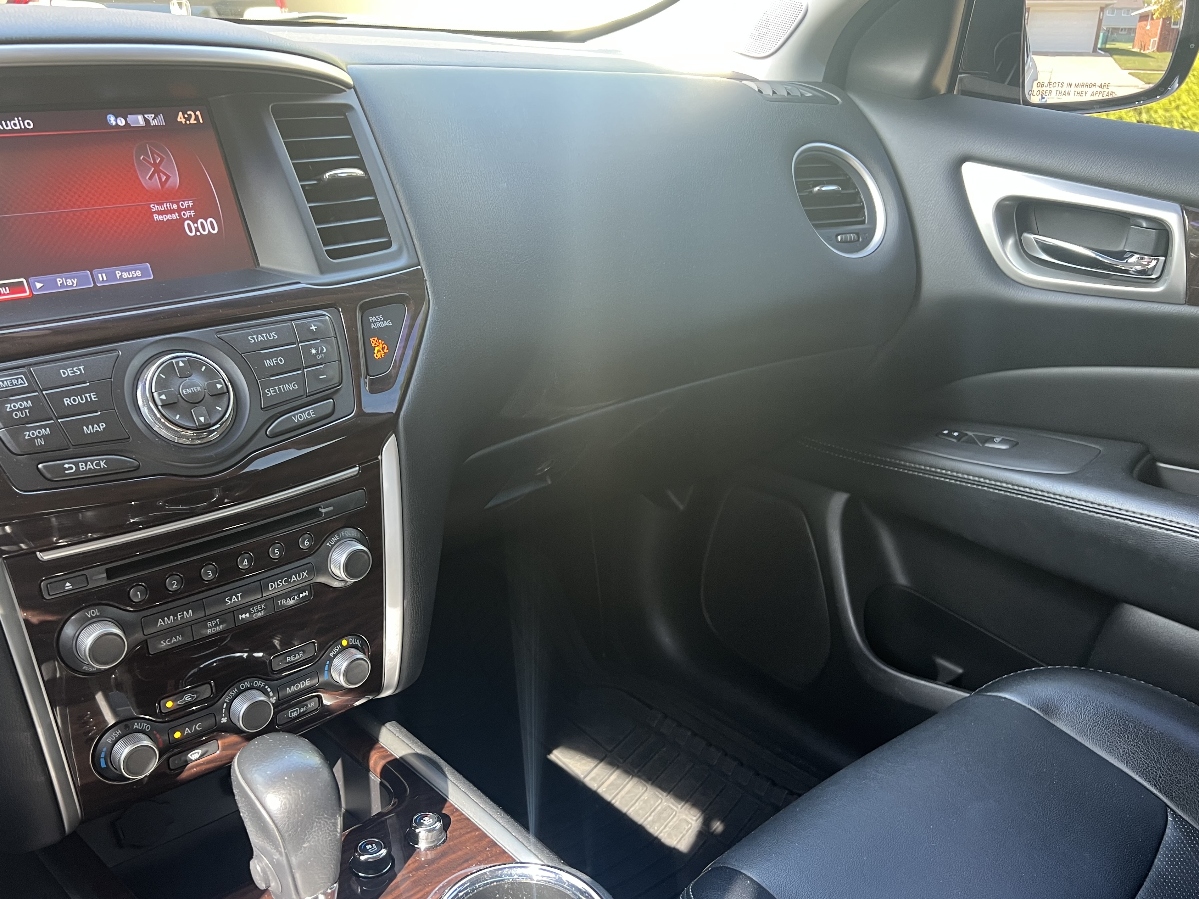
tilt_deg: -23.7
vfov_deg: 45.3
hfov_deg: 58.1
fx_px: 1074
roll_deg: +0.3
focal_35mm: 31
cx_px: 509
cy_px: 528
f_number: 1.5
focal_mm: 5.7
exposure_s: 1/85
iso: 125
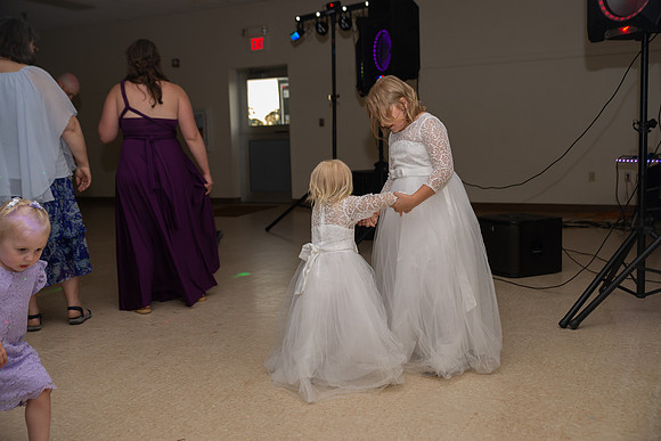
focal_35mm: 40
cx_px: 330
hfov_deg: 48.4
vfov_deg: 33.4
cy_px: 220
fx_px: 735
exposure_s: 1/125
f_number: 3.5
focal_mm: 40
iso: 800
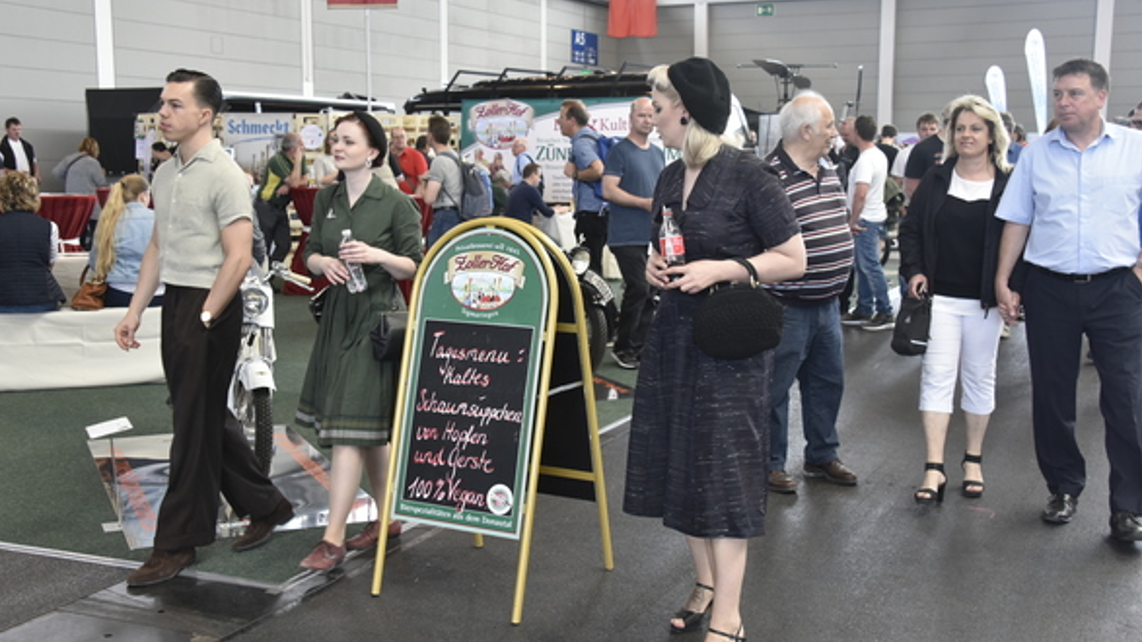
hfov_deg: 45.5
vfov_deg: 26.5
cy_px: 280
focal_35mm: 45
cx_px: 560
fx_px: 1362
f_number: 7.1
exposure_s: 1/100
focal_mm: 42
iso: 2000
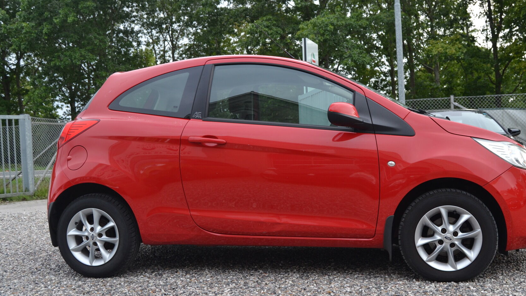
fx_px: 558
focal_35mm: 40
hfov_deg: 50.4
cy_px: 169
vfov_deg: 29.7
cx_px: 293
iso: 125
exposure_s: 1/125
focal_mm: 22
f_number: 5.6
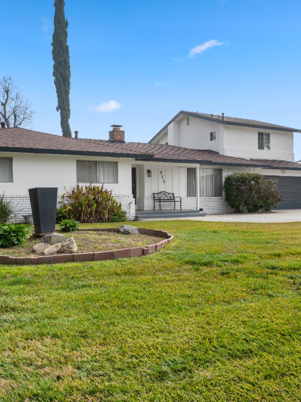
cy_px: 201
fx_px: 371
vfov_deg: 56.8
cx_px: 146
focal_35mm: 32
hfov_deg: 44.1
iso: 250
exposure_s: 1/125
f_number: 9
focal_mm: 22
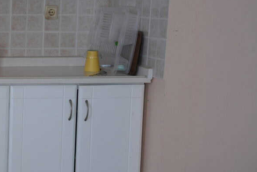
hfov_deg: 17.9
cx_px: -159
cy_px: 83
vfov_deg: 14.0
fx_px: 700
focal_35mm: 98
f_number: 4
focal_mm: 28
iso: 250
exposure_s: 1/160
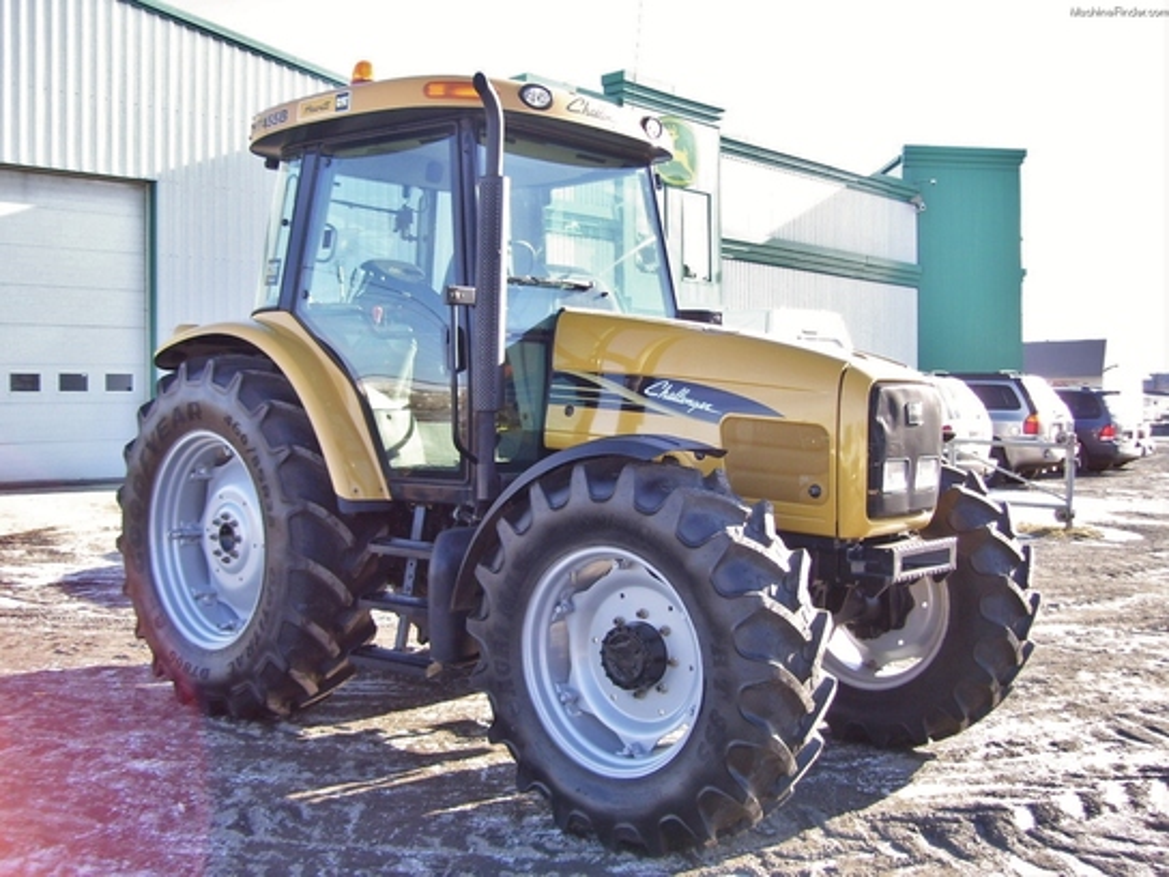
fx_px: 1216
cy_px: 438
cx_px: 584
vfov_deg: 39.7
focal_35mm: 36
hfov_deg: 51.4
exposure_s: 1/250
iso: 80
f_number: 2.7
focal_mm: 6
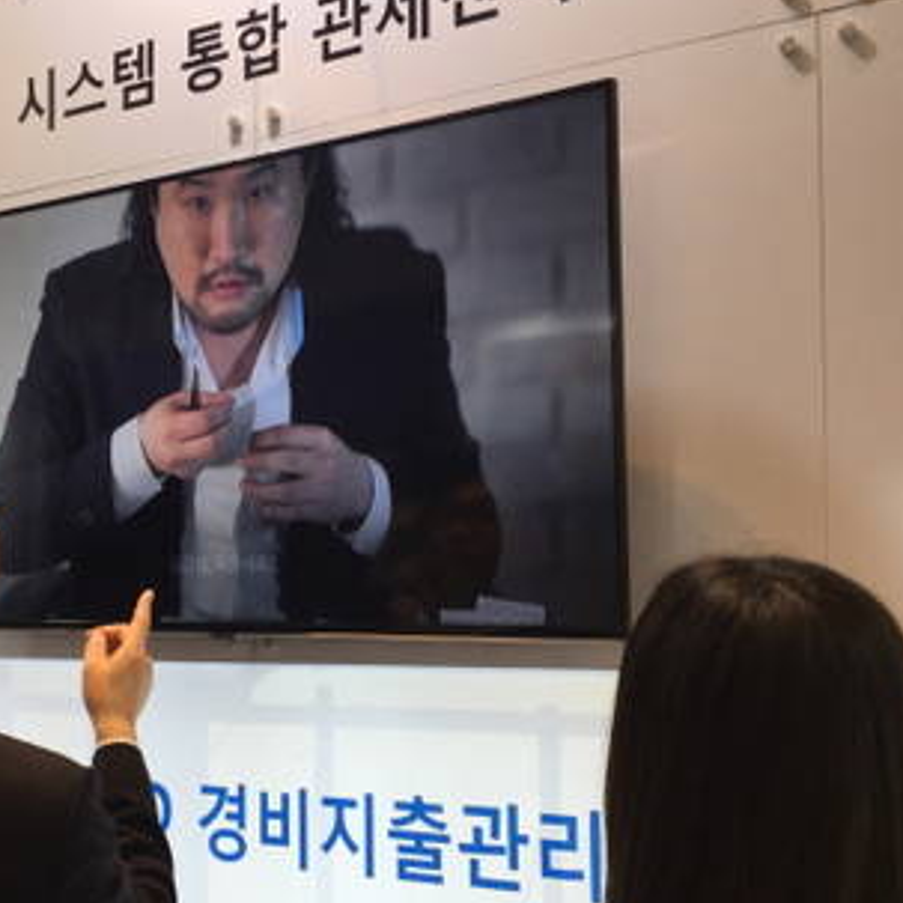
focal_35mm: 49
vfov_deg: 34.5
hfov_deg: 33.6
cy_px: 559
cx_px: 167
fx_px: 1446
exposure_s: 1/60
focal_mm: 4.15
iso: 40
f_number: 2.2
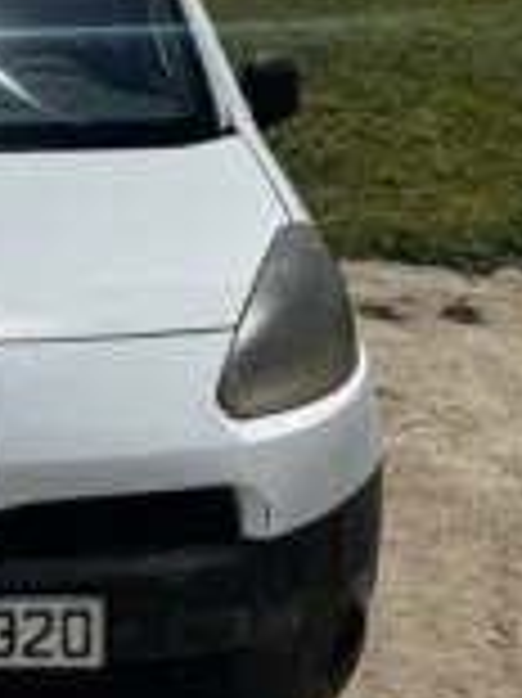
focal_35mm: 67
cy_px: 149
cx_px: -76
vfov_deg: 28.4
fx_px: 1349
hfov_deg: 20.7
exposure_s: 1/11905
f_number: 1.6
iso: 50
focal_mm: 5.1
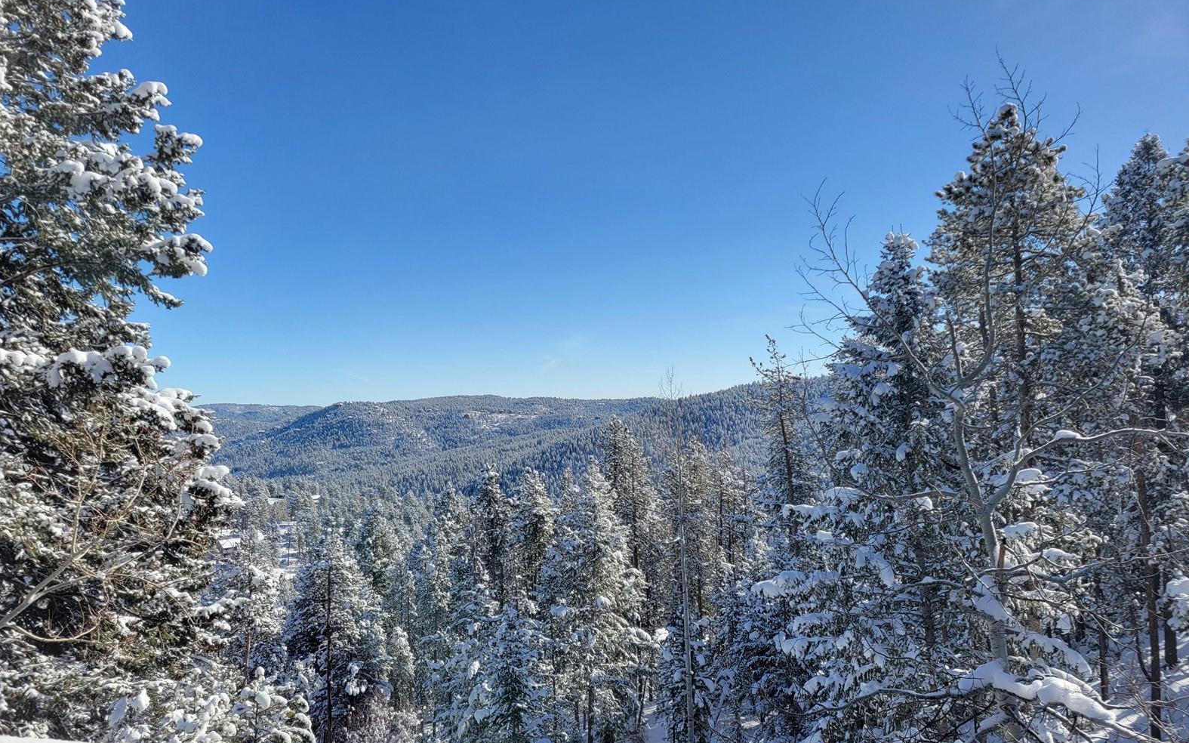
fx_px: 907
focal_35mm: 28
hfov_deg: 66.5
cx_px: 591
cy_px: 373
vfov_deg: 44.5
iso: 40
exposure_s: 1/2339
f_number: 1.8
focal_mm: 5.4
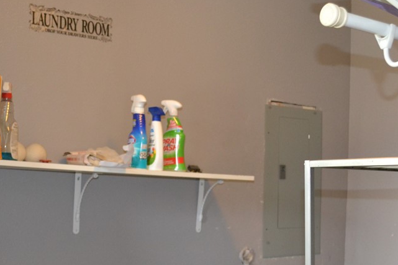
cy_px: 188
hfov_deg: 32.8
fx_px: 674
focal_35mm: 61
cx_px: 225
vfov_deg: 22.1
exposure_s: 1/60
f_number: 4
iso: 1800
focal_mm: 24
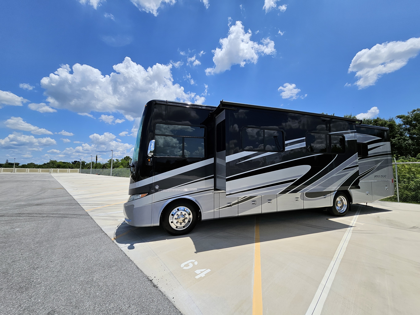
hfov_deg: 106.2
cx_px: 210
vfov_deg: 89.9
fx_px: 158
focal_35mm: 13
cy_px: 158
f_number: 2.2
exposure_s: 1/3024
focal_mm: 1.74
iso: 32
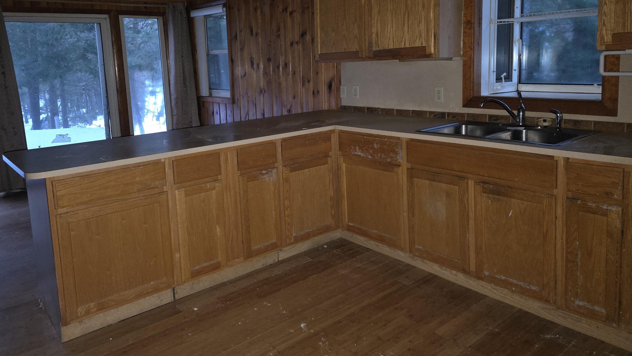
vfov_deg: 41.1
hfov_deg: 67.9
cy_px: 129
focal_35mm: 28
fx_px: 469
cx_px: 299
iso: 400
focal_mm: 6.3
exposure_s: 1/12
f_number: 1.7
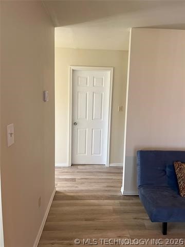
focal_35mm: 26
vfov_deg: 67.3
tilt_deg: -7.0
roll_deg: -2.3
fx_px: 185
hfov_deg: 53.1
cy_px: 124
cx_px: 92
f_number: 1.6
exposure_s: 1/60
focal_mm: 5.1
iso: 125
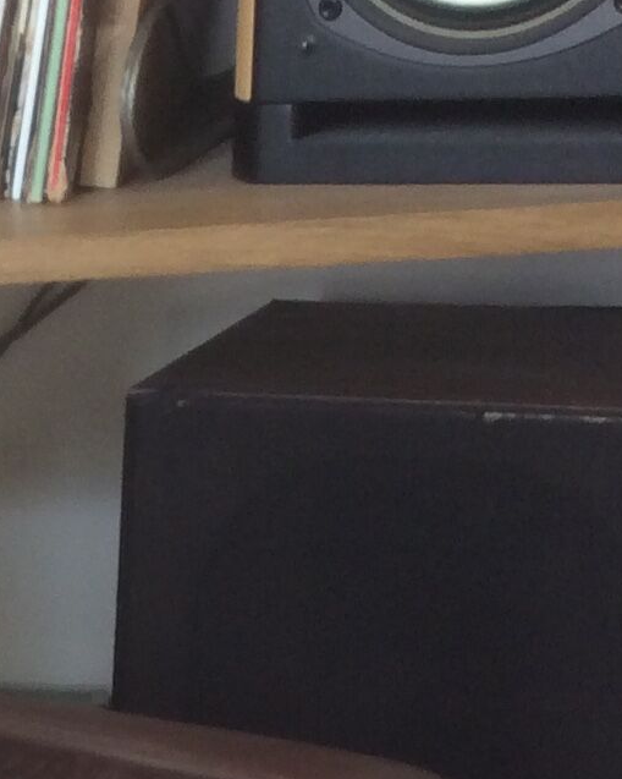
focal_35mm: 127
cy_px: 1475
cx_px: -447
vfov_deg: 13.4
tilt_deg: -31.2
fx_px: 2924
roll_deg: +3.8
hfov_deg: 11.4
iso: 40
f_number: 2.4
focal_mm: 3.3
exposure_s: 1/33
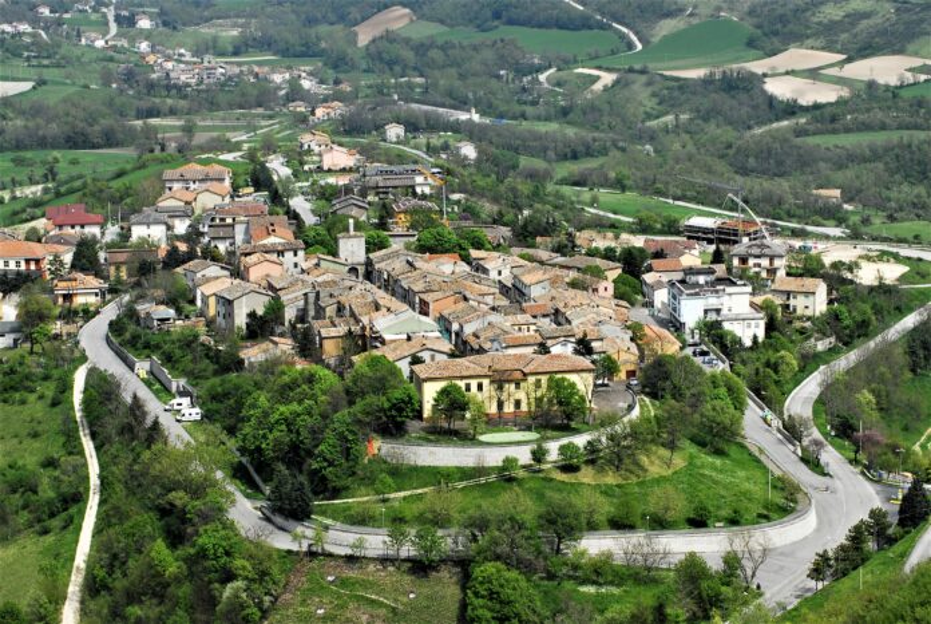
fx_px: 2719
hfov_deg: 19.4
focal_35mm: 105
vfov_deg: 13.1
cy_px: 312
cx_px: 466
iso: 125
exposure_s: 1/320
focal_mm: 70
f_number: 7.1
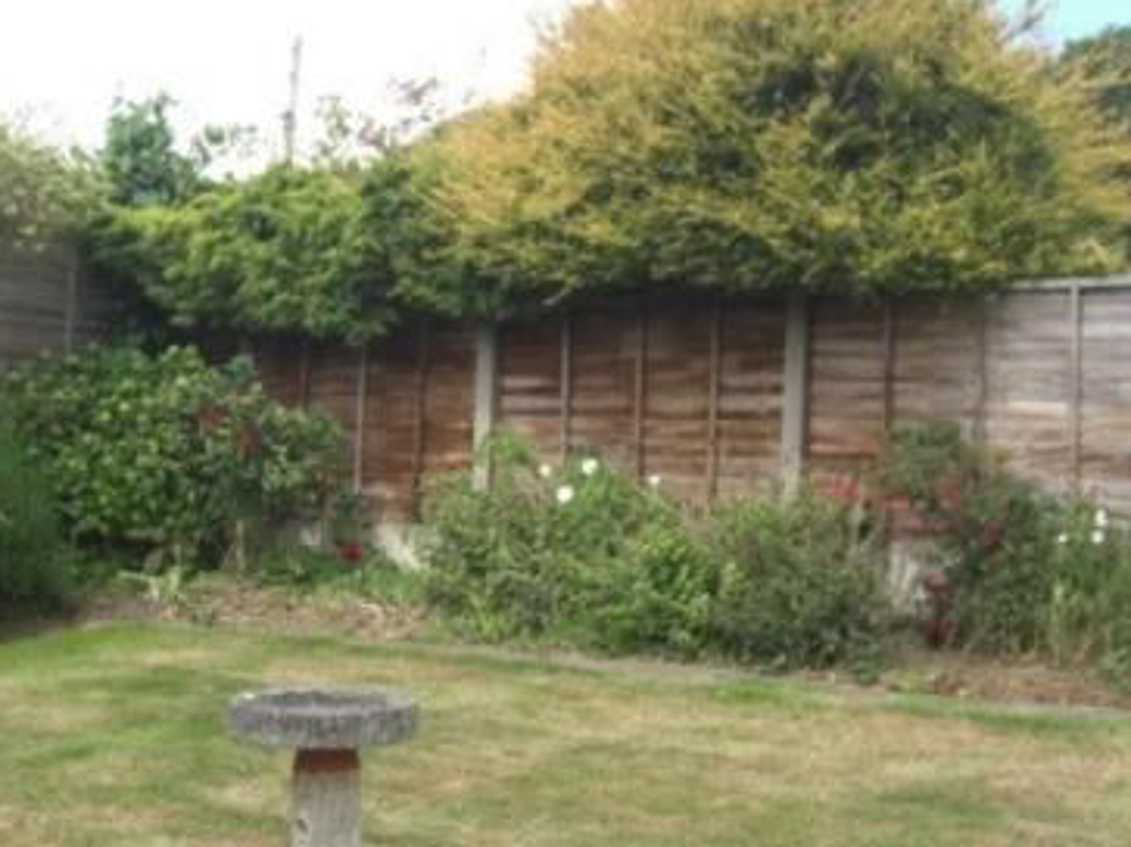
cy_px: 553
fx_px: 1992
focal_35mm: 61
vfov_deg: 23.9
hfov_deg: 31.4
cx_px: 372
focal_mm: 7.9
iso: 80
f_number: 4
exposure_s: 1/250
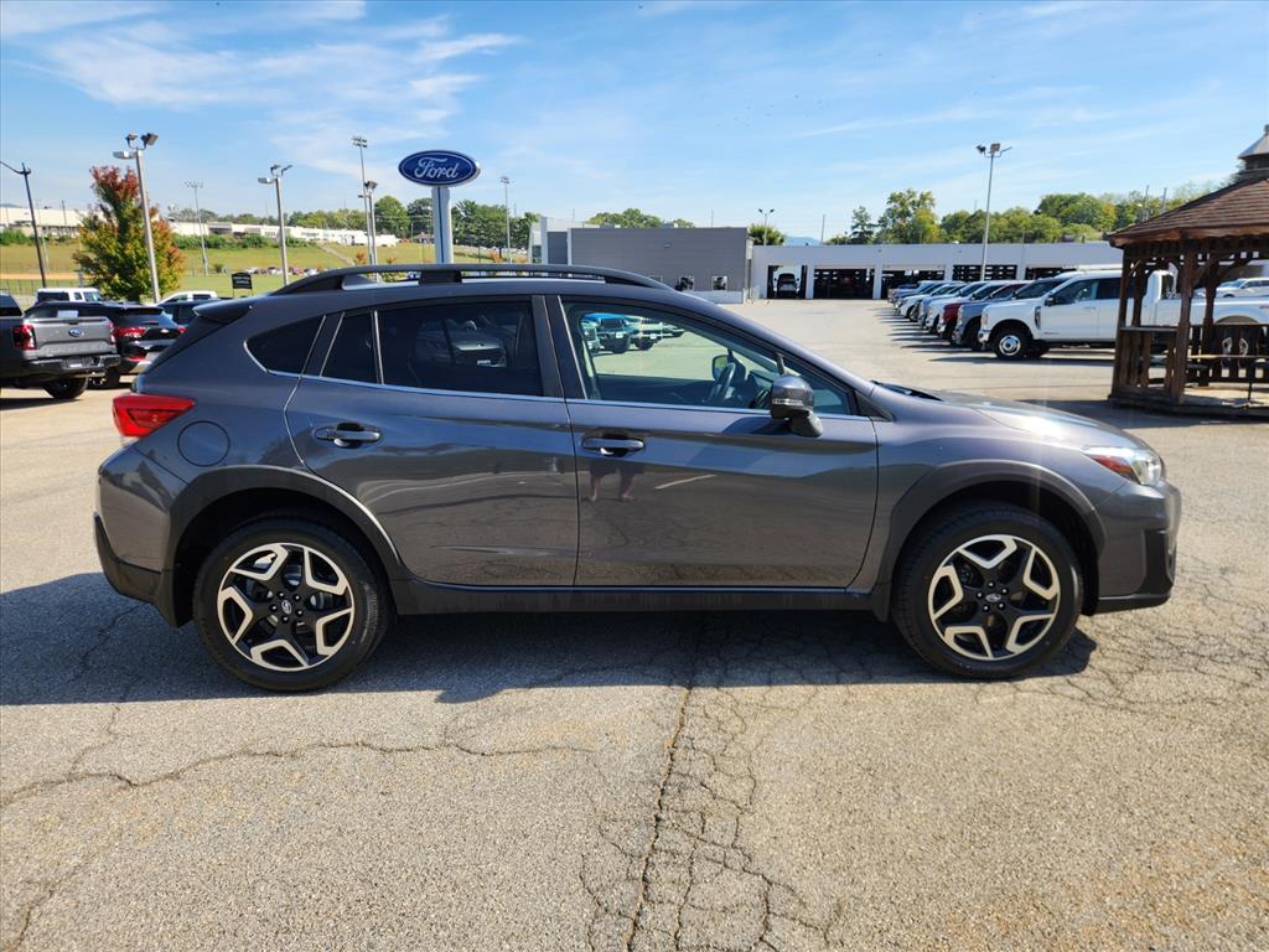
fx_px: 843
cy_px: 476
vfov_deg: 58.9
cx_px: 634
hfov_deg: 73.9
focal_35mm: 23
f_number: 1.8
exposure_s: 1/992
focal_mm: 5.4
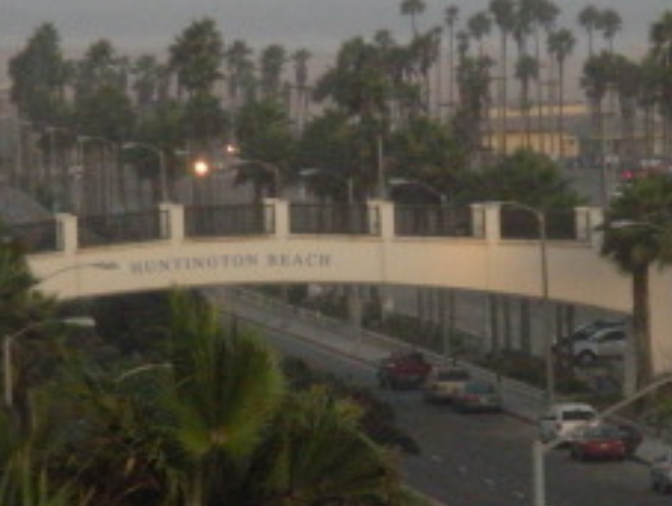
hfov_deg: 5.5
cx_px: 420
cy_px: 290
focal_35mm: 361
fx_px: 7019
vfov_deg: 4.1
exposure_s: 1/125
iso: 800
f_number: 5.6
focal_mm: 31.5
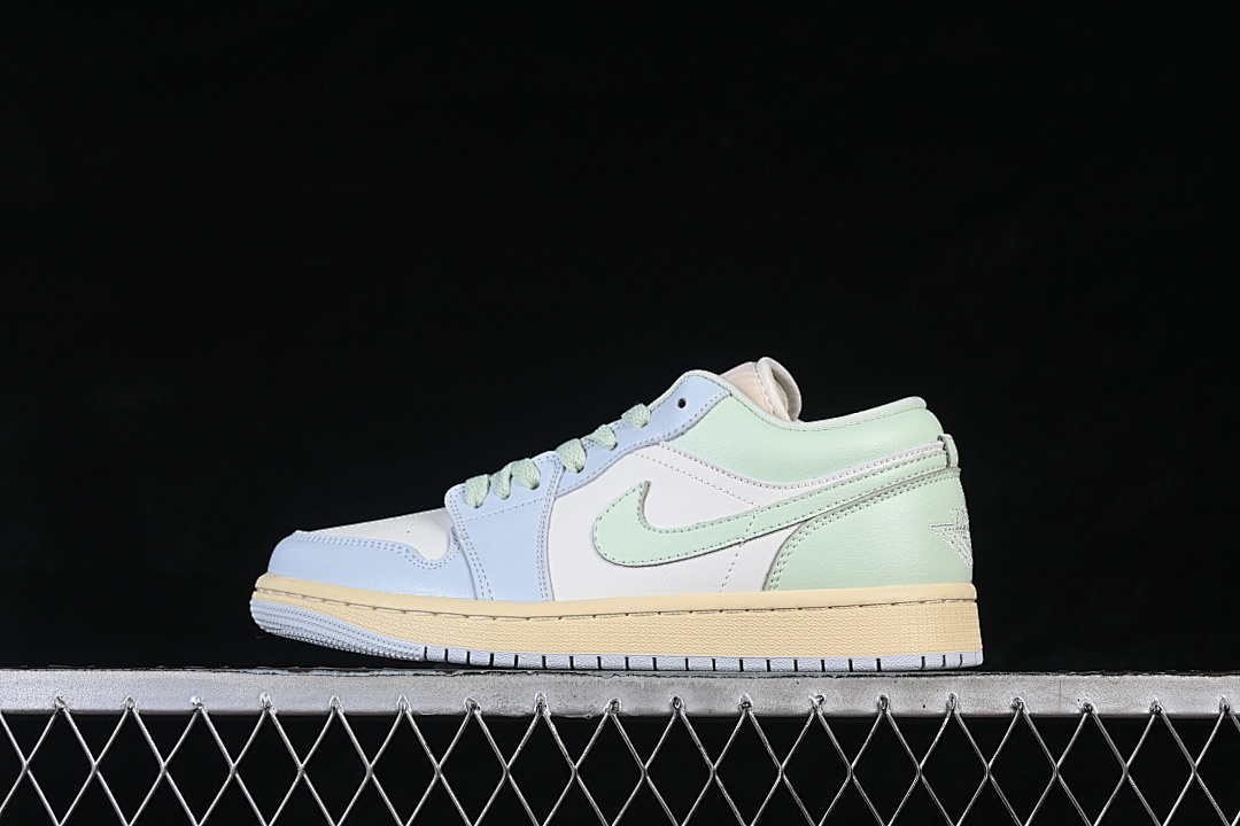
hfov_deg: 27.0
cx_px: 620
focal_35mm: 75
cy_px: 413
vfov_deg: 18.2
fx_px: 2583
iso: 160
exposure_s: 1/80
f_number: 8
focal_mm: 50
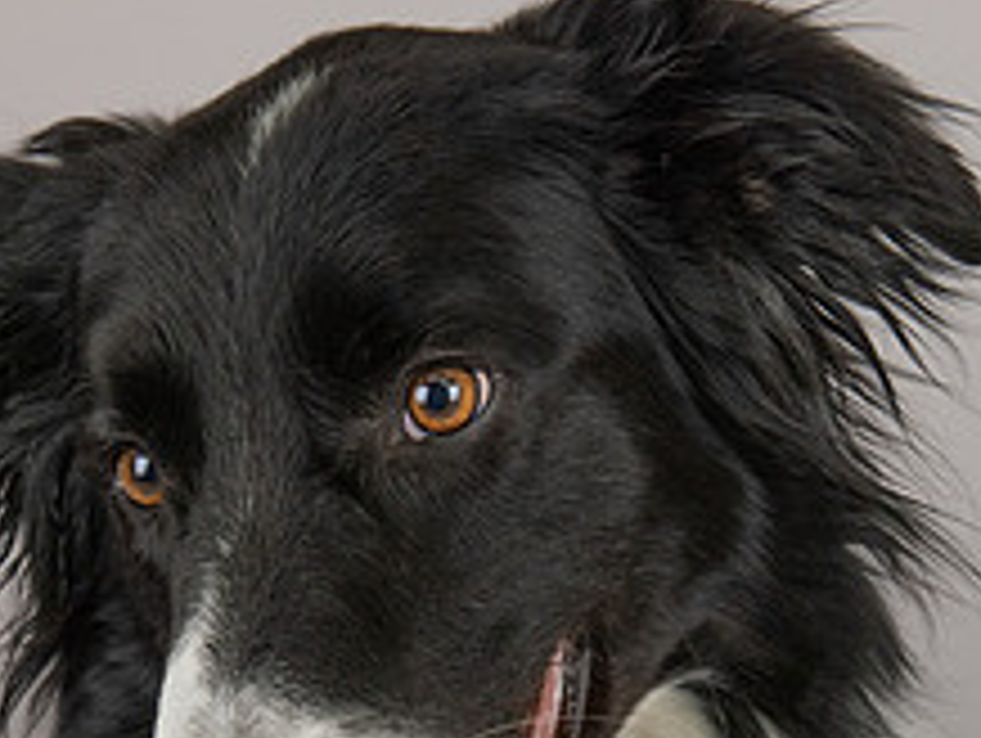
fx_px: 3376
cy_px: 914
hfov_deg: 16.5
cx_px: 410
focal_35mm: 119
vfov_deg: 12.2
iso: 2000
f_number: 8
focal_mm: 60
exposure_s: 1/250
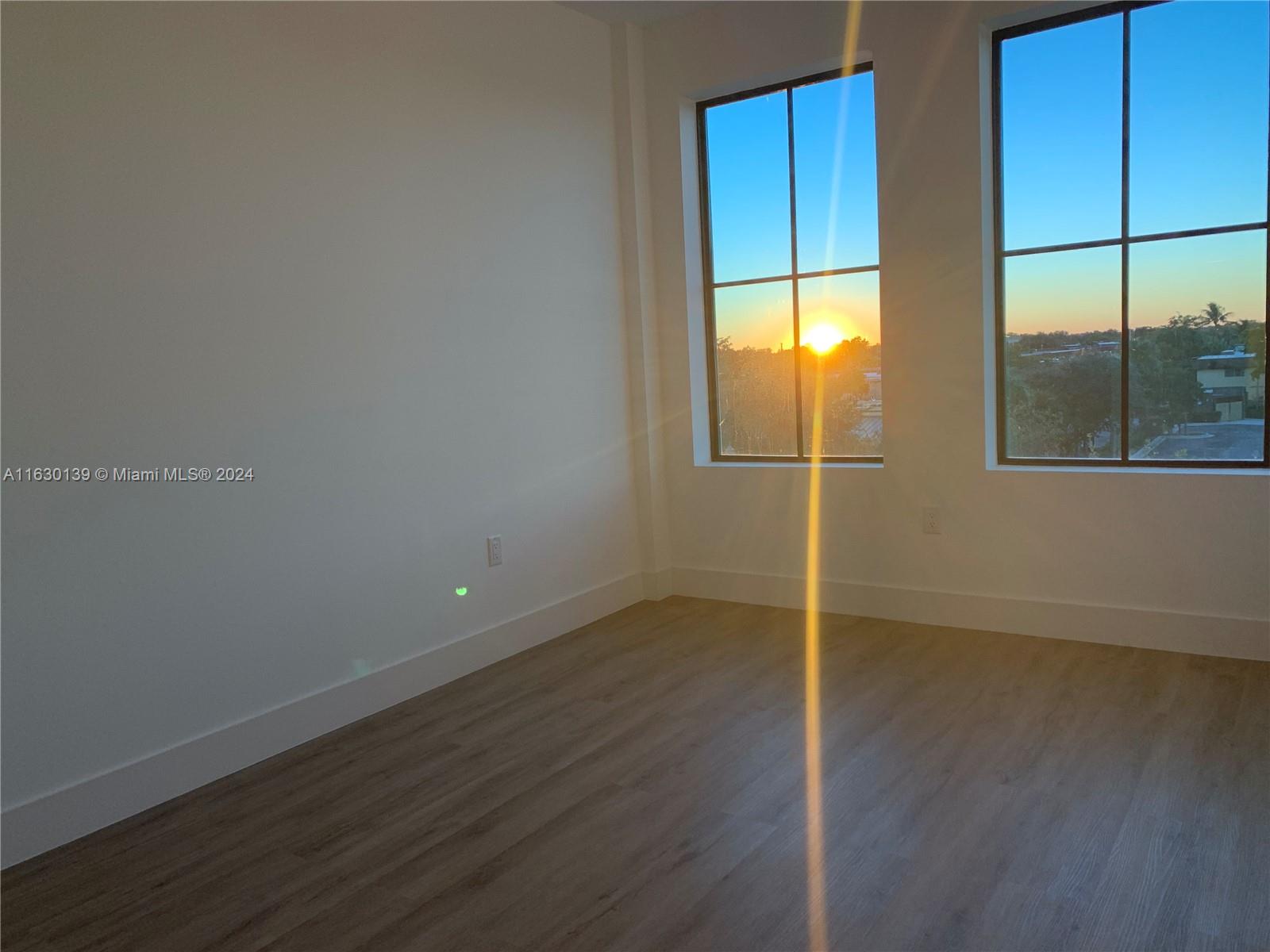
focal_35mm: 26
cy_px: 476
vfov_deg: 53.1
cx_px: 635
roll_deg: +2.1
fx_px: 954
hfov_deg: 67.3
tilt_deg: -6.1
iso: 32
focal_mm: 4.25
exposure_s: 1/122
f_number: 1.8
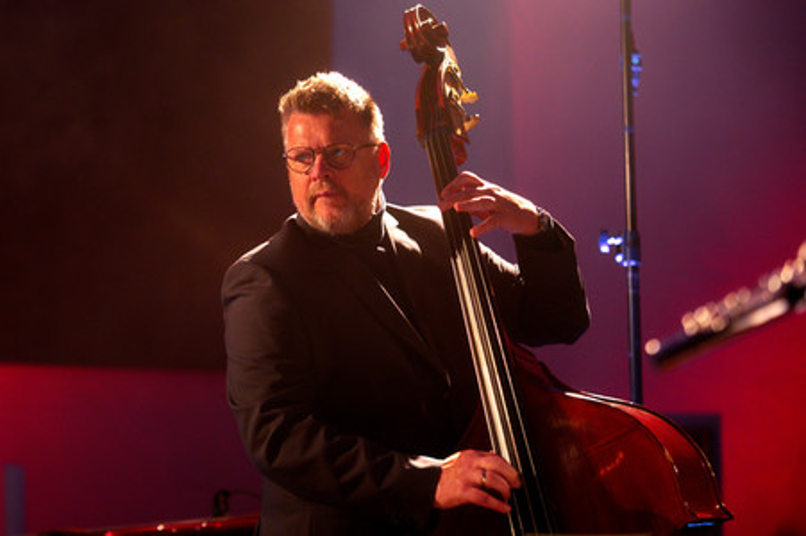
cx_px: 403
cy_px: 268
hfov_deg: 22.2
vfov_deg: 14.8
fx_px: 2058
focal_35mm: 92
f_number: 2.8
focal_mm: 92
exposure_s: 1/80
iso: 2000
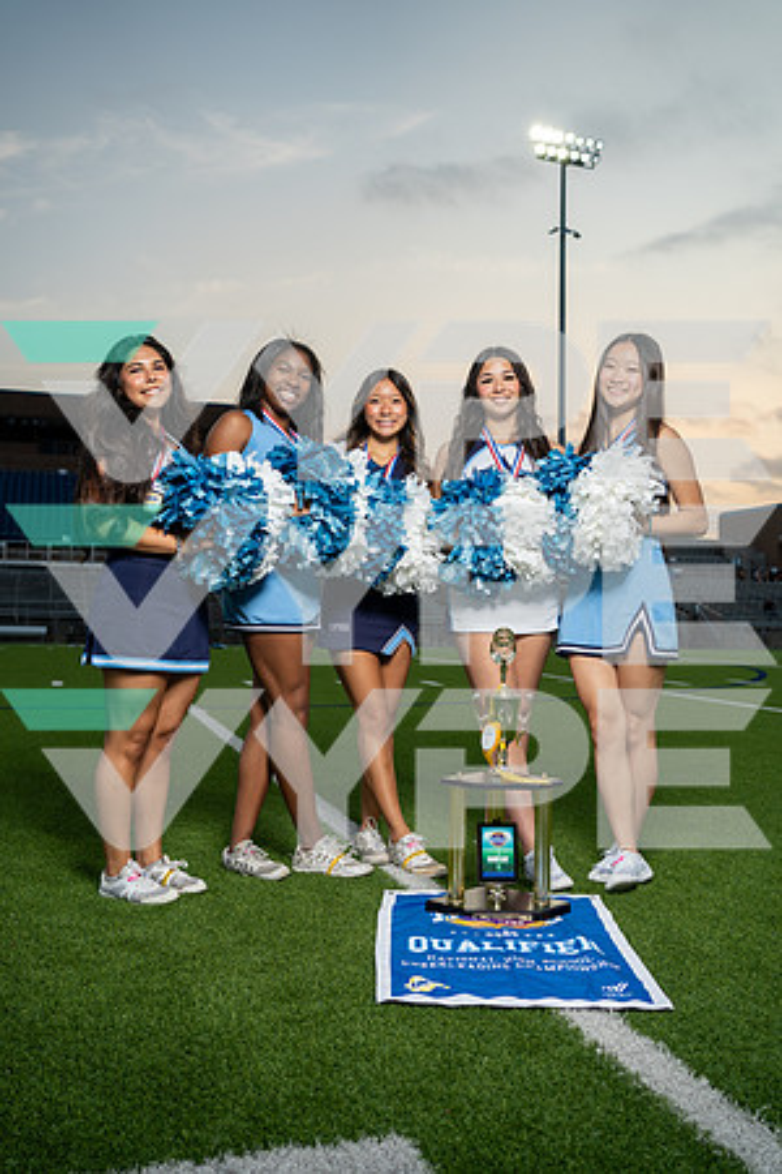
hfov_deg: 37.9
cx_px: 391
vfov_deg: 54.4
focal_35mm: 35
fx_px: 1140
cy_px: 587
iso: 400
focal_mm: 35
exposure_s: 1/250
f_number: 4
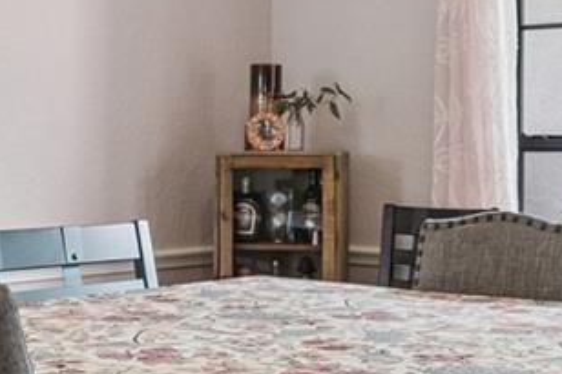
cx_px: 376
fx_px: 1217
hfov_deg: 25.9
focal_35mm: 78
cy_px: 135
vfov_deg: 17.4
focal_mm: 10
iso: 100
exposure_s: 1/6
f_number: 7.1
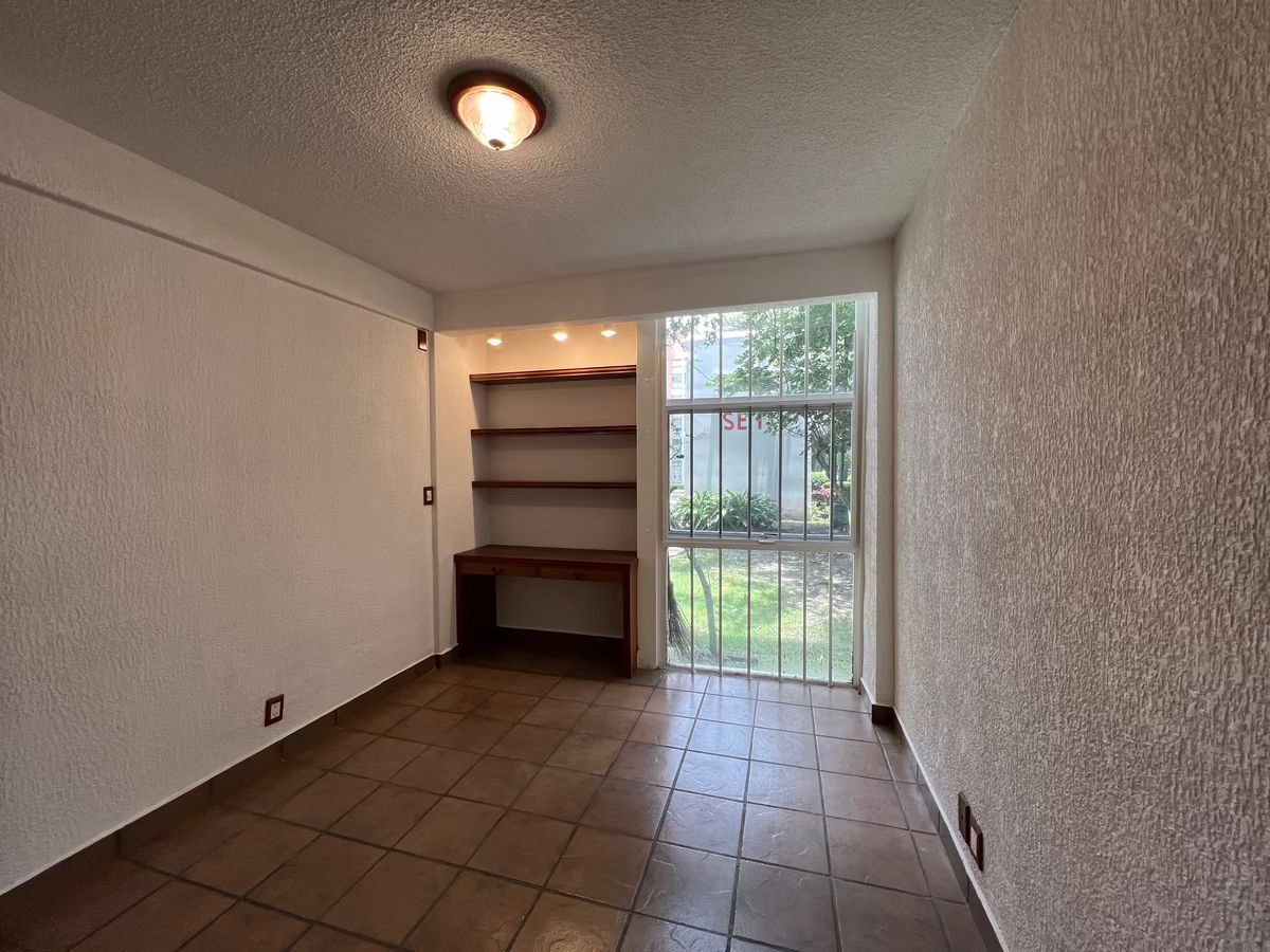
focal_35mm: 13
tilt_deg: -2.1
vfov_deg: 89.9
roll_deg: +0.2
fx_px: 477
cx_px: 635
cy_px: 476
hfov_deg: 106.2
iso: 64
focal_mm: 1.57
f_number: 1.8
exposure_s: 1/120
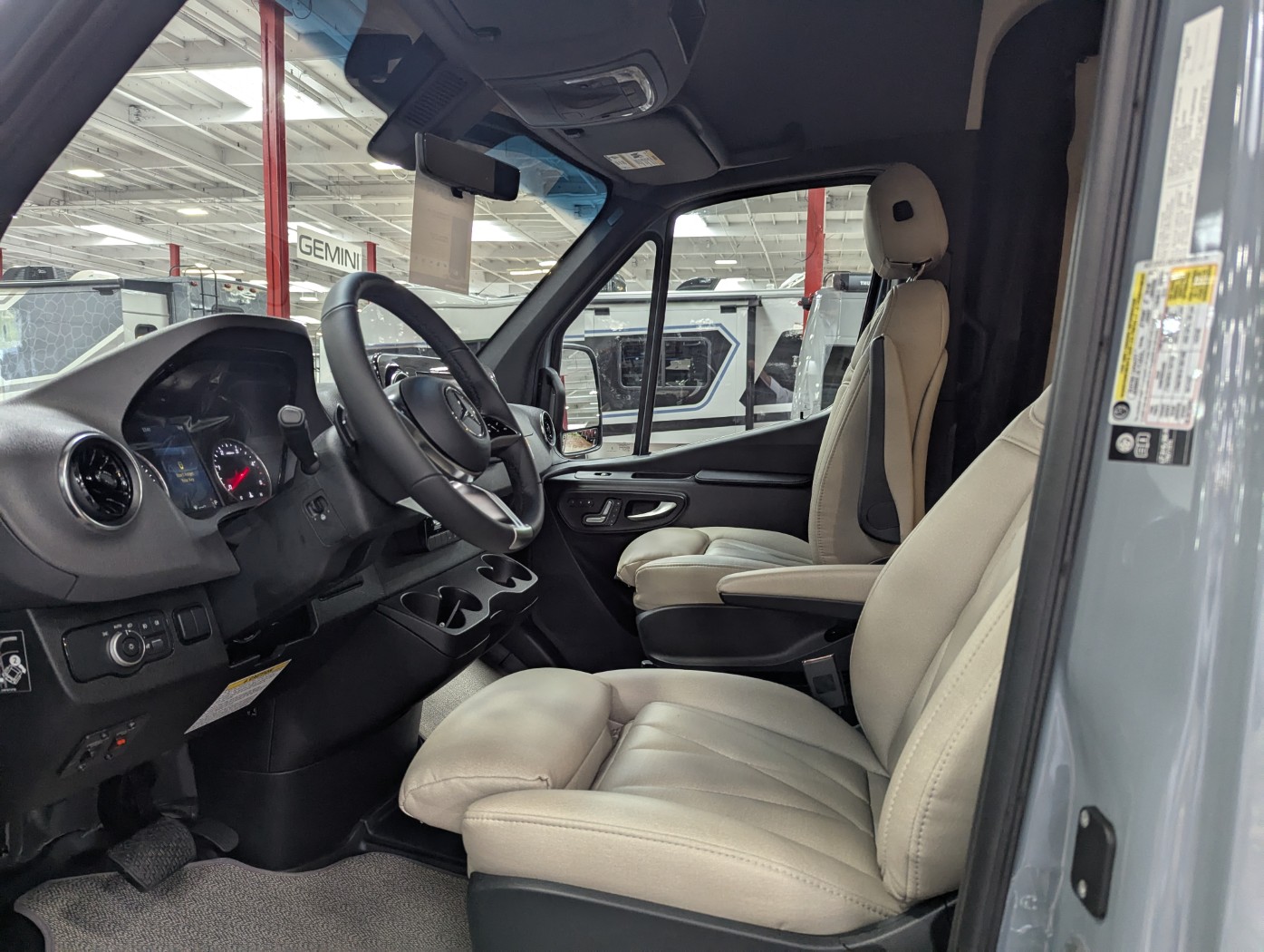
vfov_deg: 56.9
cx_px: 632
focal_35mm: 24
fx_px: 877
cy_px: 476
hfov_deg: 71.5
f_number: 1.85
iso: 552
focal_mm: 6.81
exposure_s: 1/281
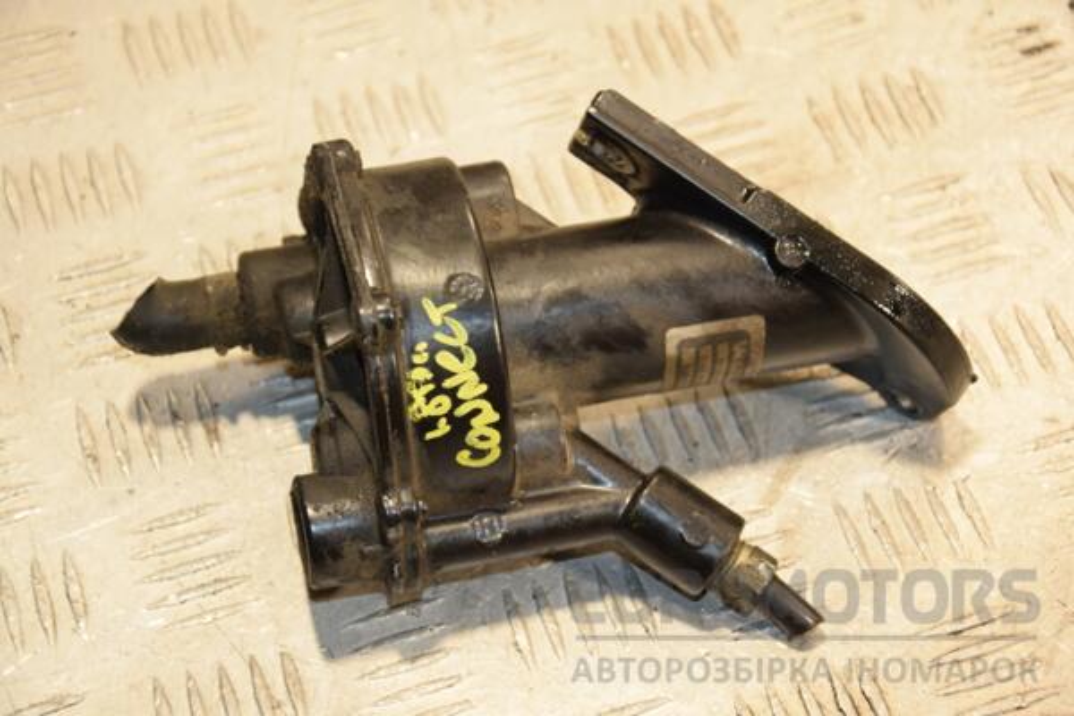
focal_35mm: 99
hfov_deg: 20.6
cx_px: 537
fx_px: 2953
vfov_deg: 13.8
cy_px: 358
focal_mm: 66
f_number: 5.3
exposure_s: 1/160
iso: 800
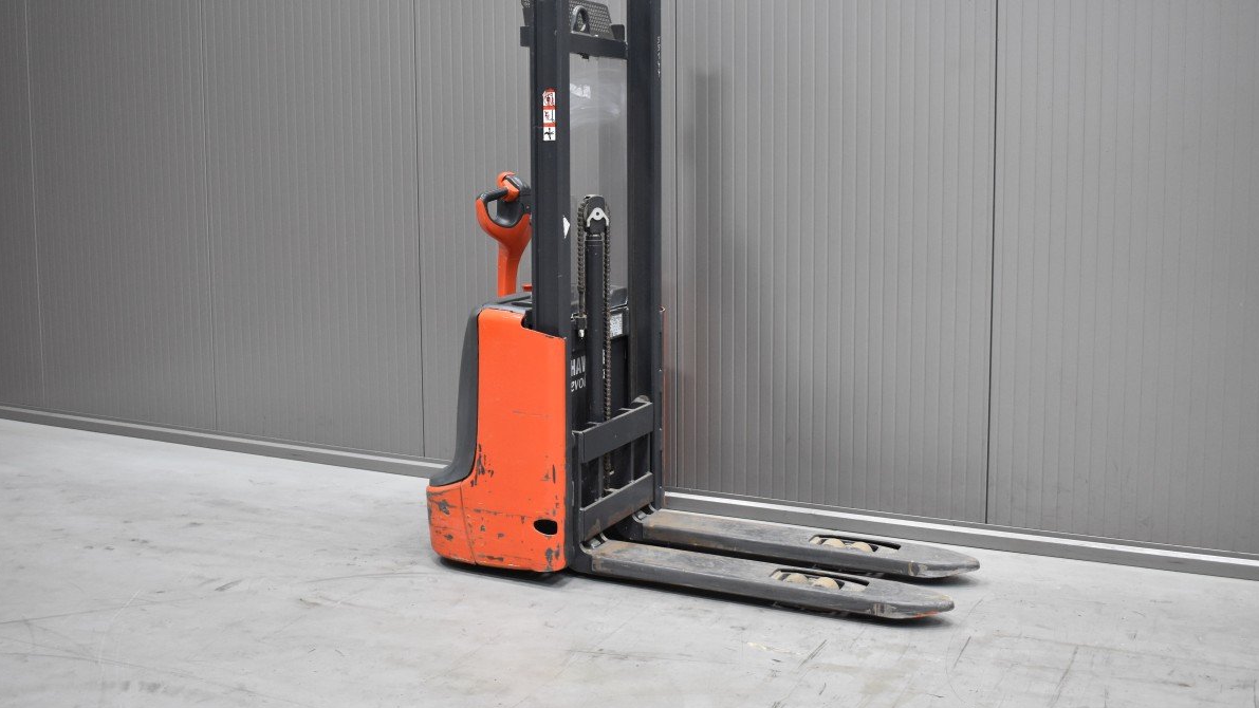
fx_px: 1269
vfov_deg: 31.1
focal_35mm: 38
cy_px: 287
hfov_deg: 52.8
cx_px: 629
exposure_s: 1/50
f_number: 5
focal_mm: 24
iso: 1600
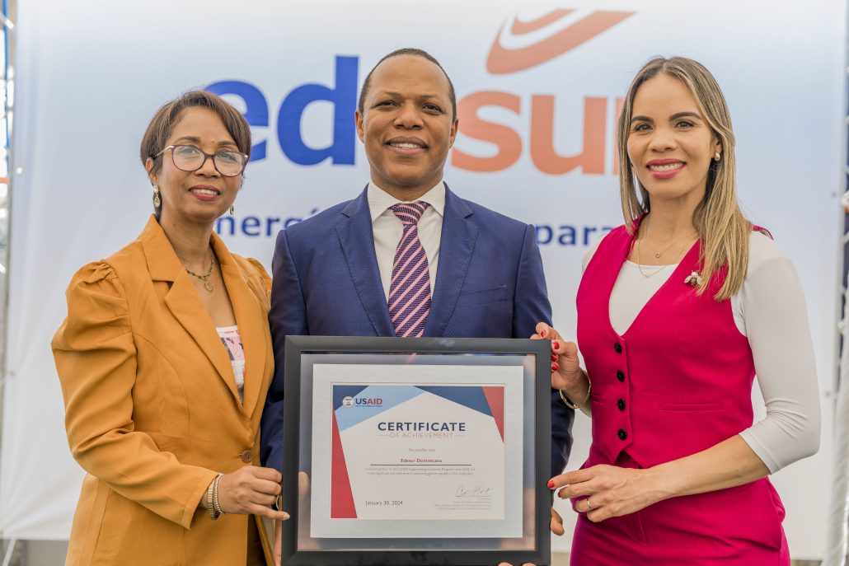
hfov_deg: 38.9
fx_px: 1203
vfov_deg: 26.5
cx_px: 424
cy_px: 283
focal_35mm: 51
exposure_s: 1/160
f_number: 2.8
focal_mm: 51
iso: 50
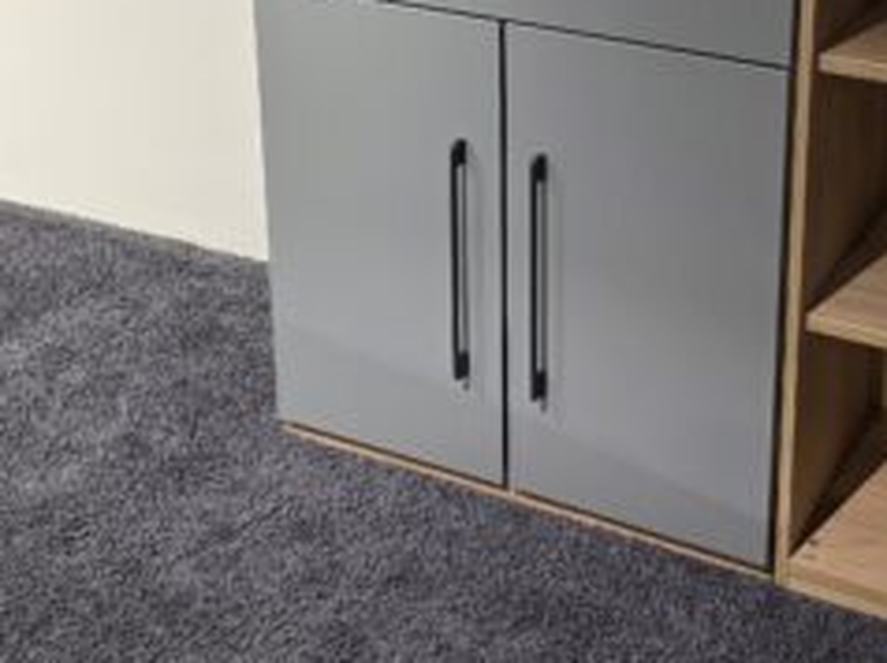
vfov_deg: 24.2
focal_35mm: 58
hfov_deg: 32.8
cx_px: 641
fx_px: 1485
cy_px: 22
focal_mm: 6.3
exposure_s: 1/100
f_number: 1.7
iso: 250
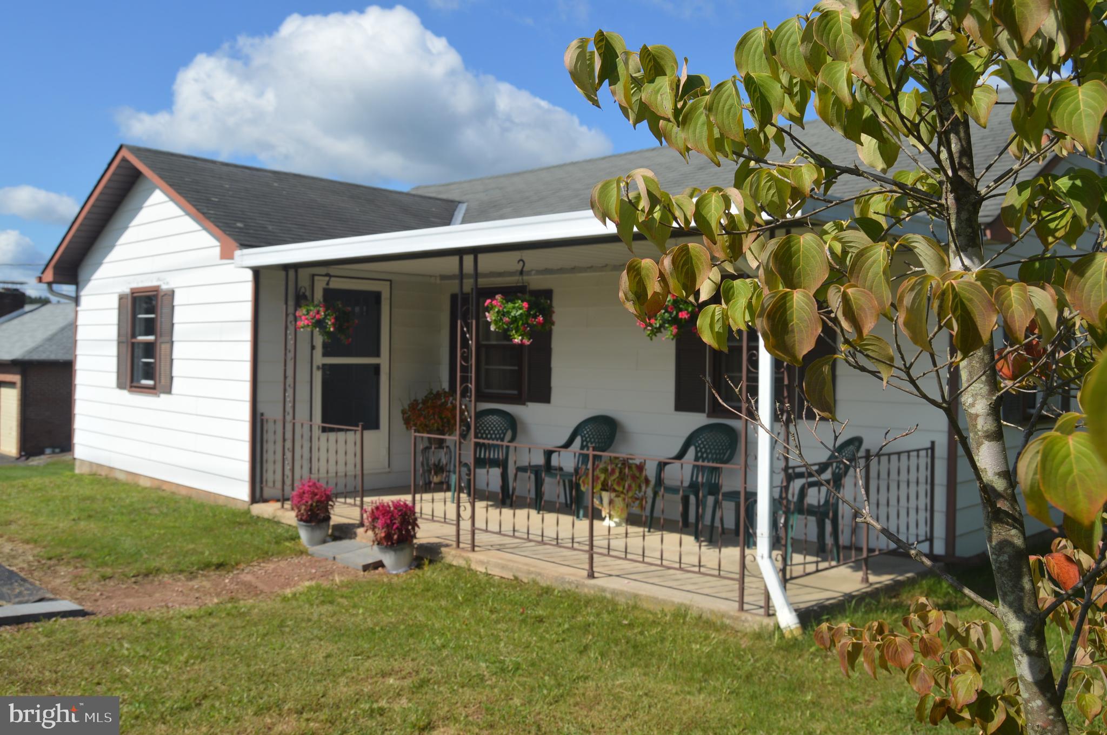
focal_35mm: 33
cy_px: 368
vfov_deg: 39.9
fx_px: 1014
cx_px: 554
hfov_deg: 57.3
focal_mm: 22
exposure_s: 1/320
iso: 100
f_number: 9
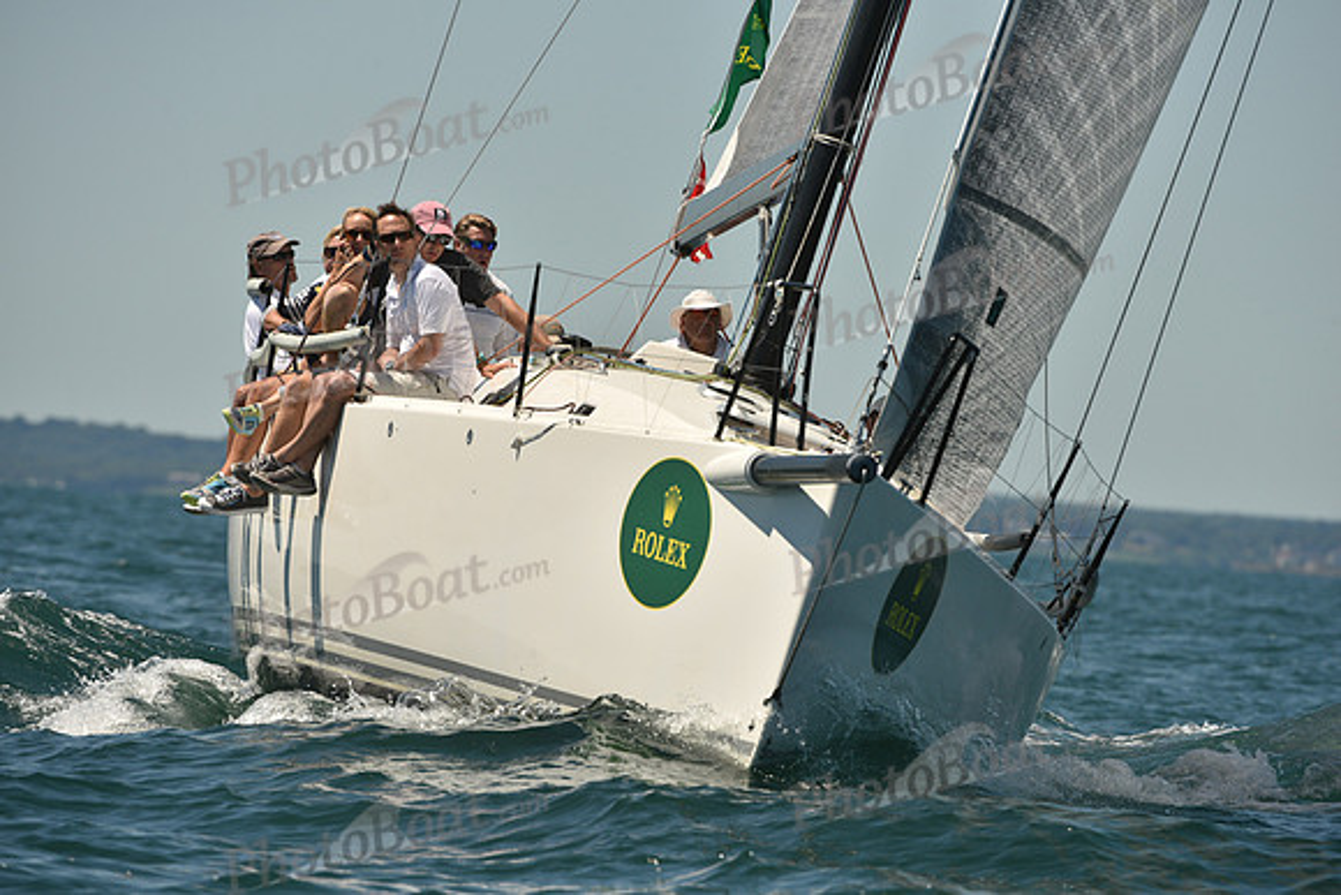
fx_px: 14903
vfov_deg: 3.4
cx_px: 670
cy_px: 448
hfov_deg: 5.2
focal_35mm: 400
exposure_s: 1/1250
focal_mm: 400
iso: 250
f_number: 8
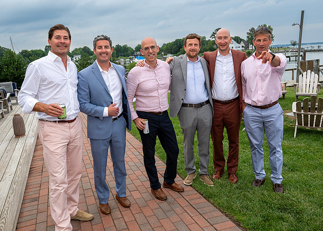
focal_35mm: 30
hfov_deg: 61.0
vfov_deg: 45.6
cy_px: 102
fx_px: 274
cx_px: 161
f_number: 9
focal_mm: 25.5
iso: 560
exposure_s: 1/250
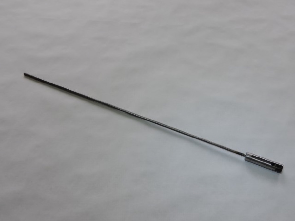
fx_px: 298
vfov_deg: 40.7
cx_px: 148
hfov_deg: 52.6
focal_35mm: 35
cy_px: 110
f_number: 3.3
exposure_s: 1/60
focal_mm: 6.2
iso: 80
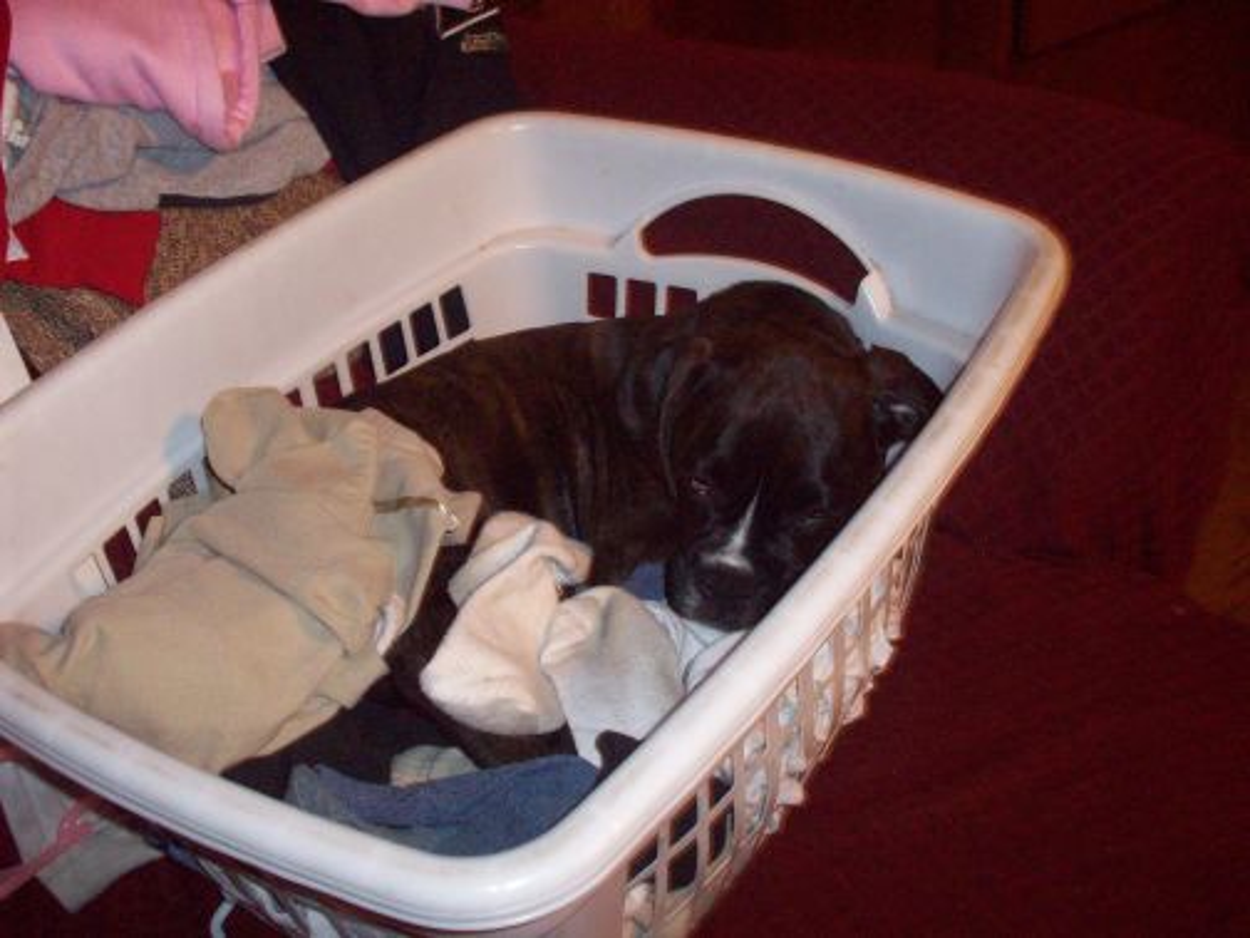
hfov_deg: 50.1
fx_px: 1336
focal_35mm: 37
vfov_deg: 38.7
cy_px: 469
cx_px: 625
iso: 200
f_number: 2.8
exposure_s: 1/2
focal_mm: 6.2
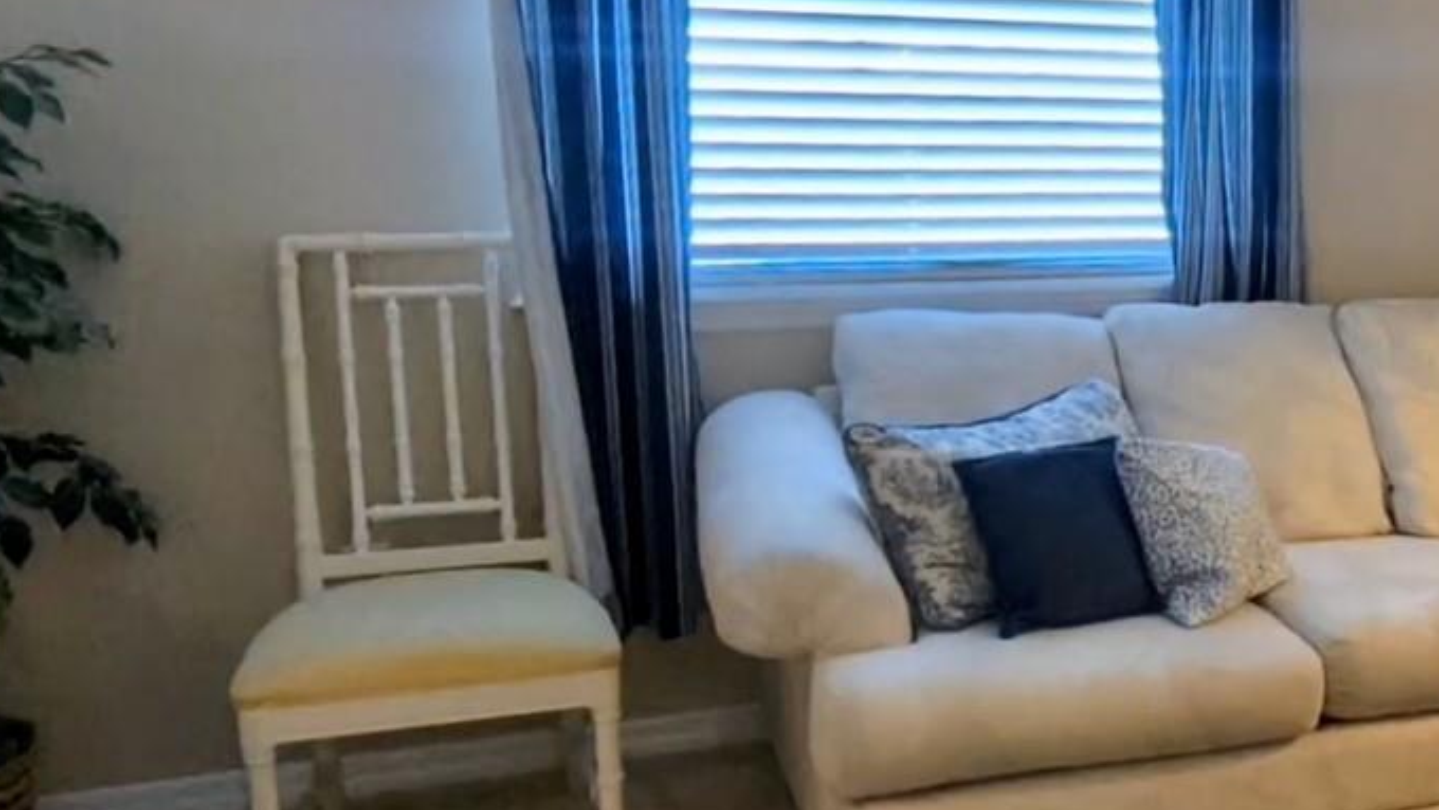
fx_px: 1565
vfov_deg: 29.0
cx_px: 1293
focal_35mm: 41
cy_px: 434
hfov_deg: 44.9
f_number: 2.2
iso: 62
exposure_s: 1/24
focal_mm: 2.35
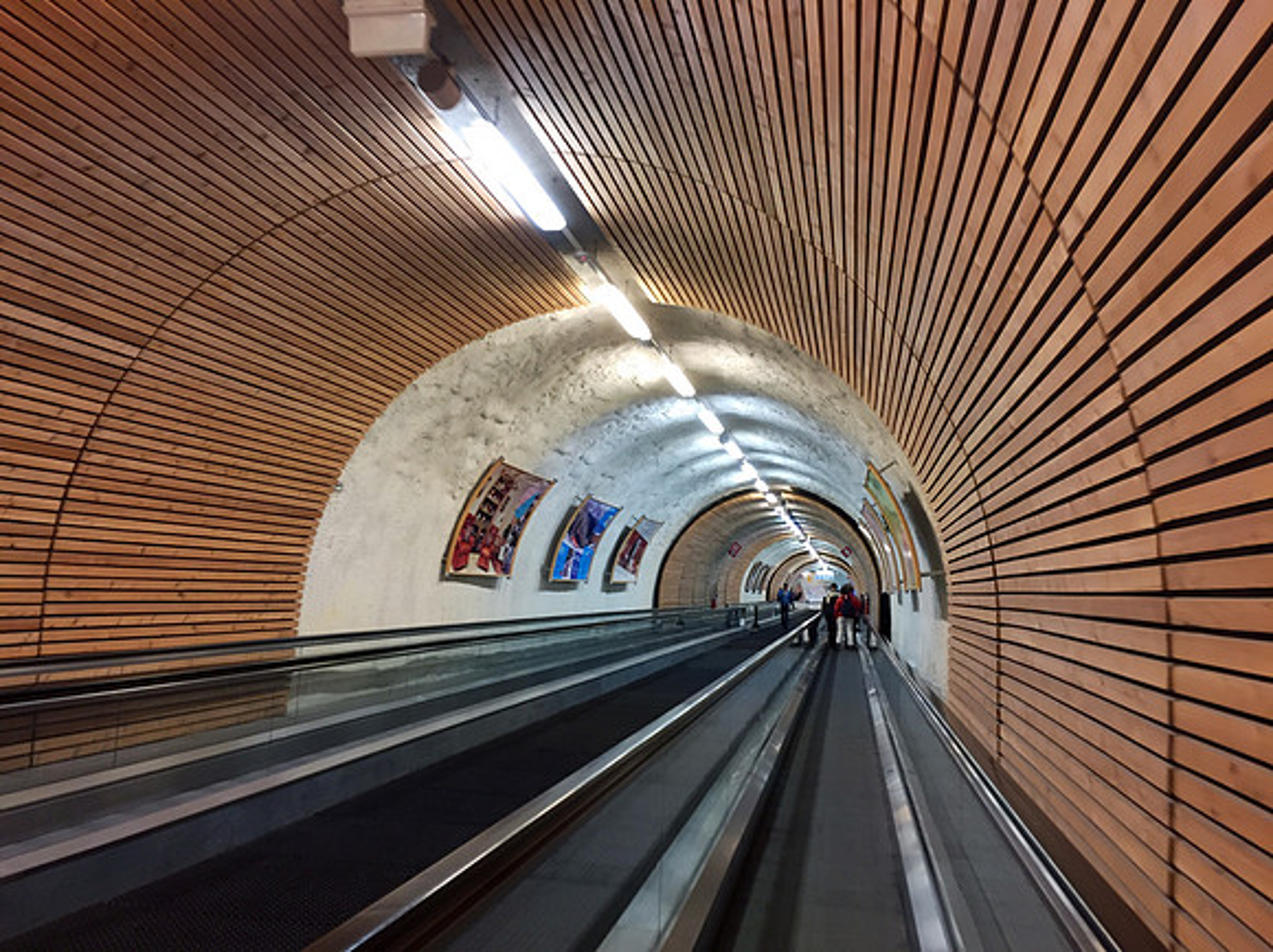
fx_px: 1066
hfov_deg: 61.7
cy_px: 476
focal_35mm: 29
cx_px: 636
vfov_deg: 48.2
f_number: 2.2
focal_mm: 4.15
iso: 125
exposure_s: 1/30
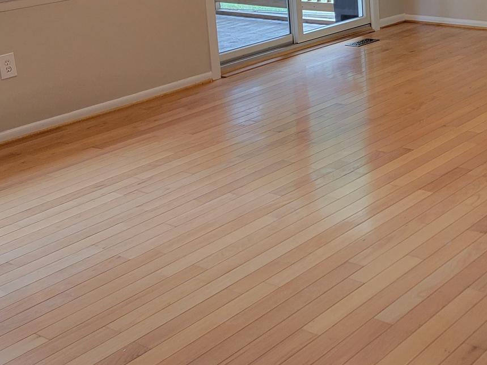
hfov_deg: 30.1
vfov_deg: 23.1
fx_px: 872
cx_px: 417
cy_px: 41
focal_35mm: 62
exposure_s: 1/120
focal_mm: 5.4
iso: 200
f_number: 1.8
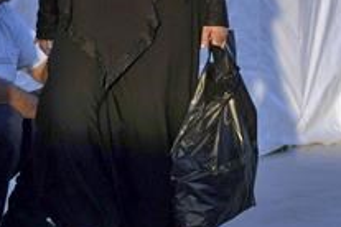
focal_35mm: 220
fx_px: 2084
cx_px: 199
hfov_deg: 9.4
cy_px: 27
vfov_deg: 6.2
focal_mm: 70
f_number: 2.8
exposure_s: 1/1600
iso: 100
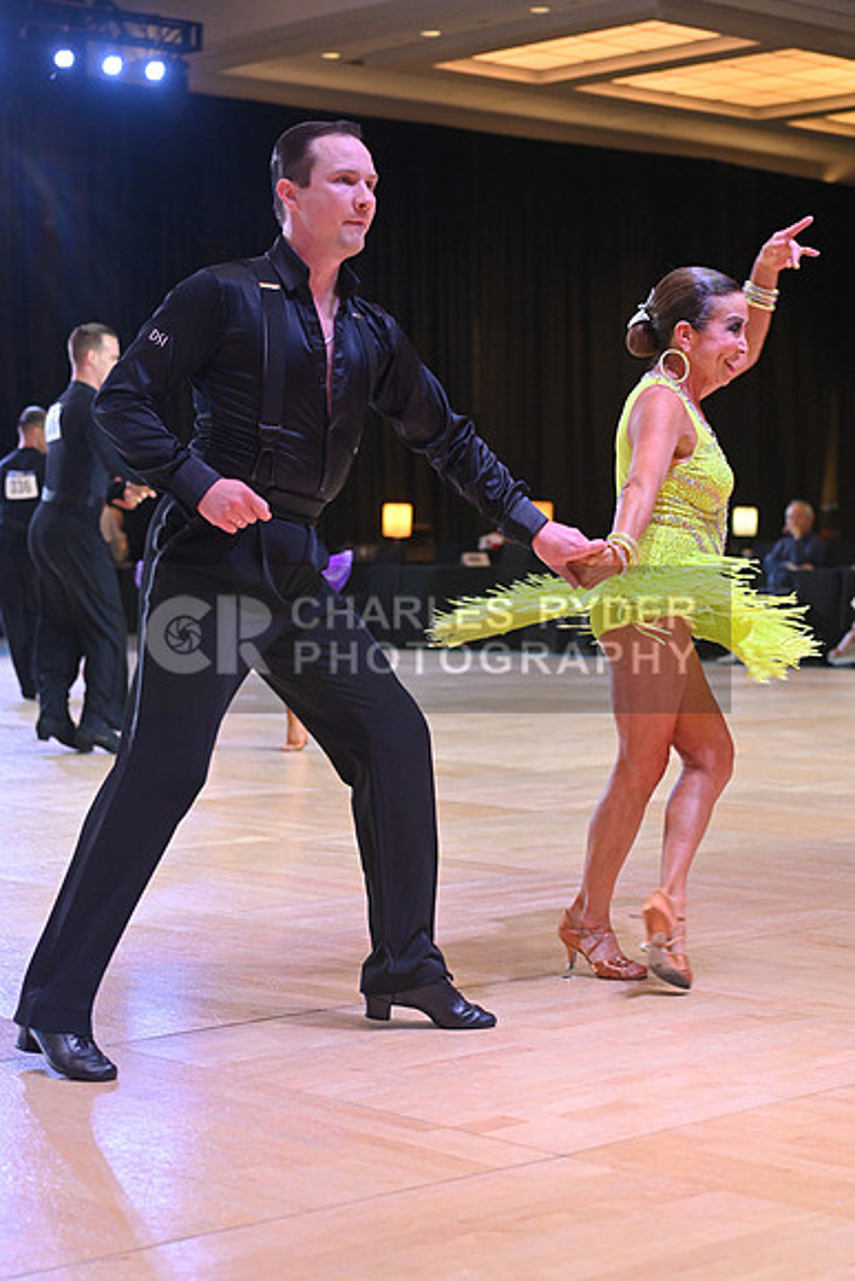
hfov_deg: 19.5
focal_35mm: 70
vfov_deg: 28.8
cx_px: 428
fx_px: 2492
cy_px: 640
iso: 2000
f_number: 4
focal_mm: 70
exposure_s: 1/250
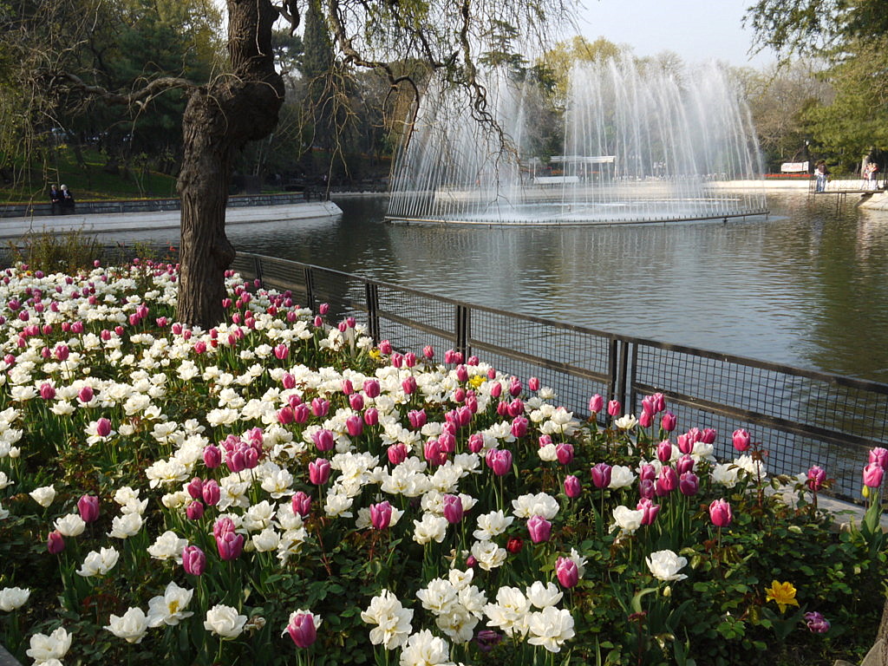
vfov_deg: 49.7
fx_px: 718
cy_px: 333
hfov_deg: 63.4
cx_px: 444
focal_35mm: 28
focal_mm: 14
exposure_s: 1/30
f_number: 22
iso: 250
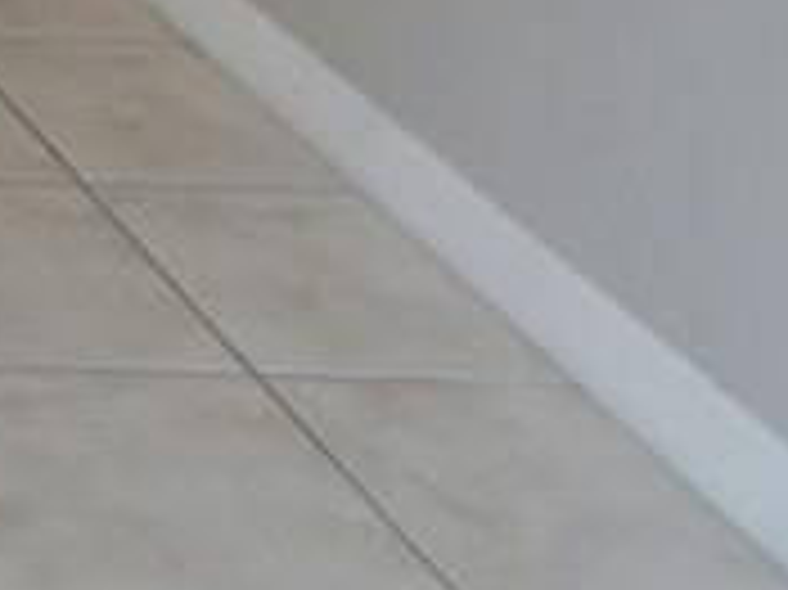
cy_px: -1058
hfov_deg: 11.8
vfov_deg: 9.5
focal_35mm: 129
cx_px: -1220
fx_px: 2935
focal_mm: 4
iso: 125
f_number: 3
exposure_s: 1/40
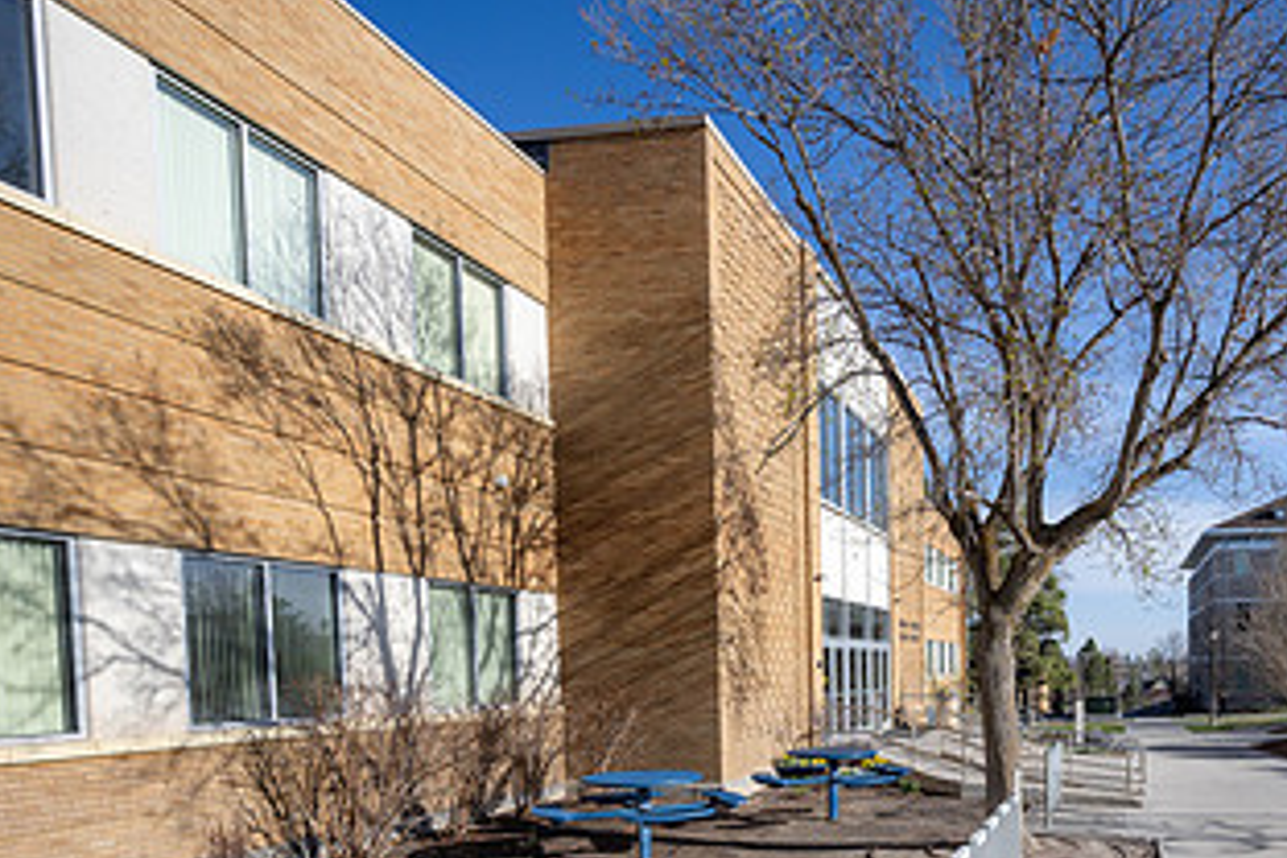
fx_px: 929
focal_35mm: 26
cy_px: 720
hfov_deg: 63.8
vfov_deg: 46.2
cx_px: 1015
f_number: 7.1
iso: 100
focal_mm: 14
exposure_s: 1/400
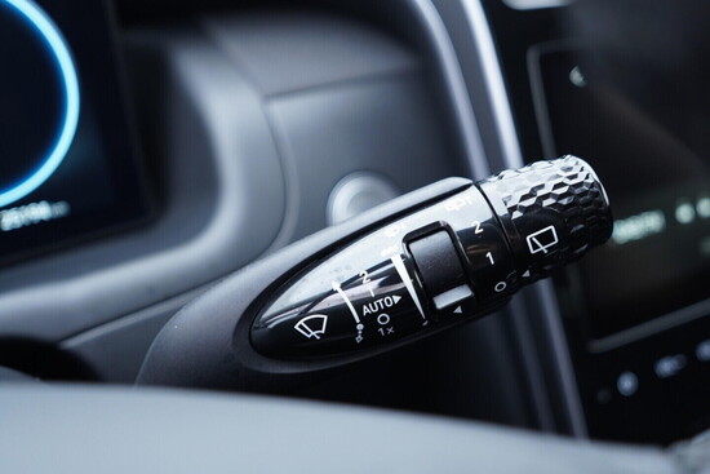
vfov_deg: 36.9
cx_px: 355
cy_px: 237
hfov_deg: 53.1
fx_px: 710
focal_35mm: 36
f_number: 2.8
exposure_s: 1/40
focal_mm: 24
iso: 400
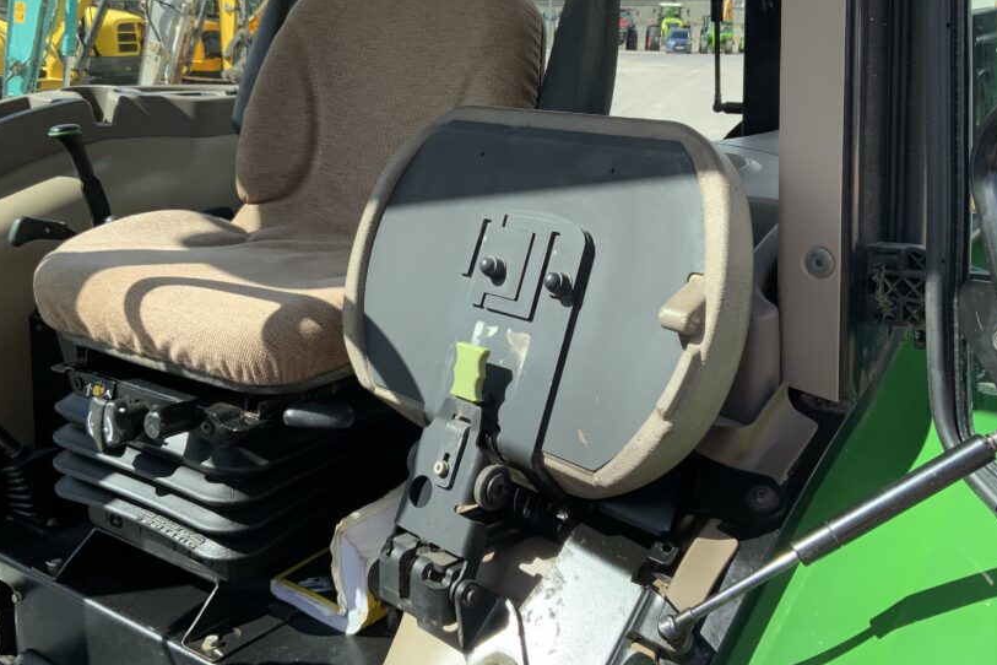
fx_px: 1052
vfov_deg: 34.9
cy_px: 253
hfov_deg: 50.7
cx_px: 484
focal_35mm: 38
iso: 16
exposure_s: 1/739
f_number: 1.8
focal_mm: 3
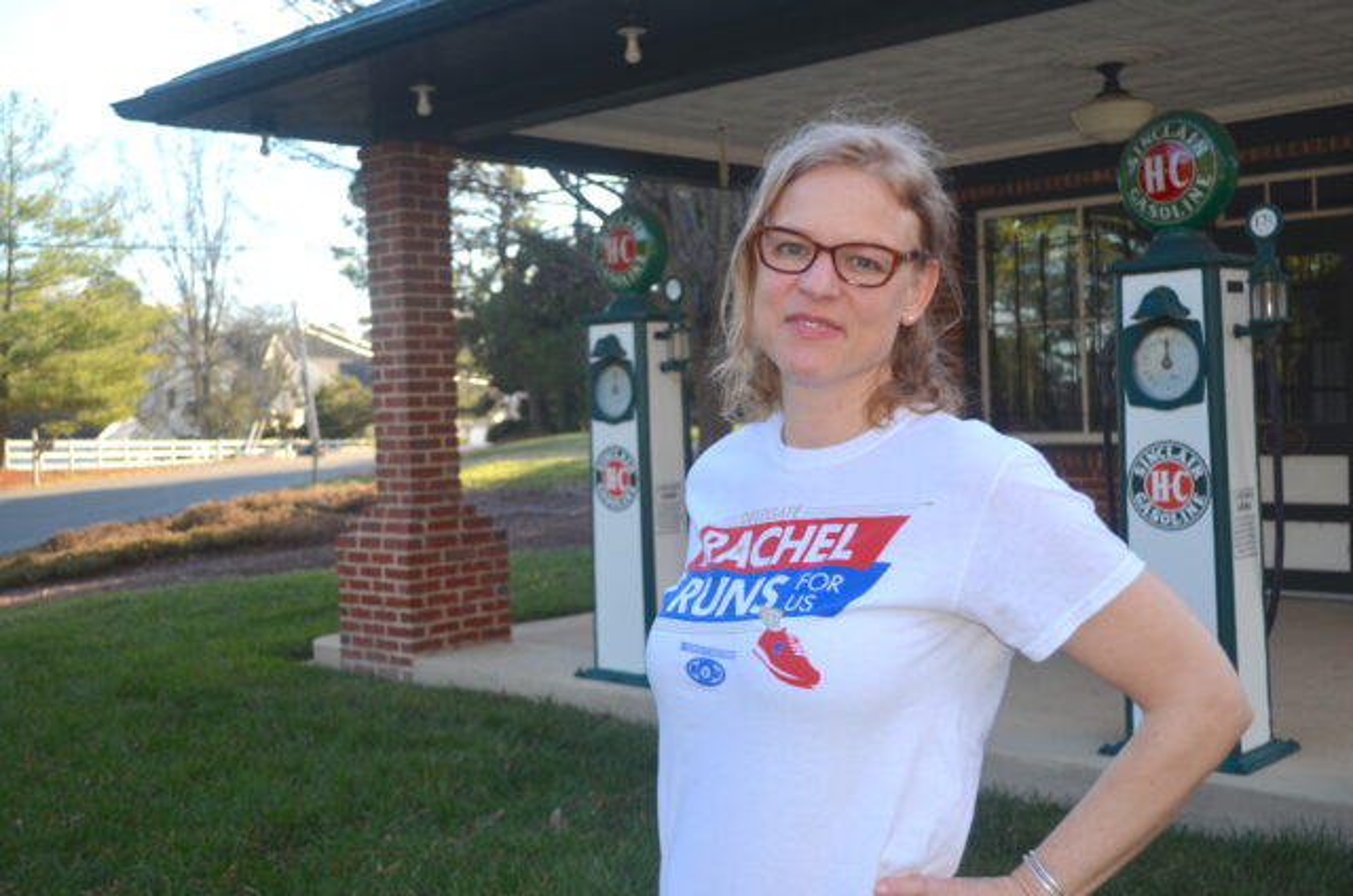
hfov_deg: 49.6
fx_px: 1463
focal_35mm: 39
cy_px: 448
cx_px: 676
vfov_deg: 34.1
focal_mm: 26
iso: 110
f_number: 4.2
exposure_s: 1/200
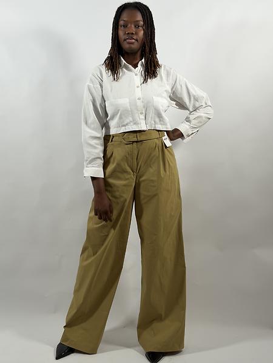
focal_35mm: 48
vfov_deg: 39.7
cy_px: 182
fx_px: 505
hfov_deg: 30.3
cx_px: 136
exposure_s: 1/100
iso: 64
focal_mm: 6.76
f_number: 1.78
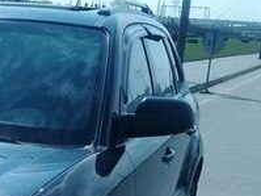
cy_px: 226
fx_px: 776
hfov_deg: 18.0
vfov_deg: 14.0
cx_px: -60
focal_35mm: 103
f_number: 2.2
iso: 64
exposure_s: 1/2688
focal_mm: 3.3
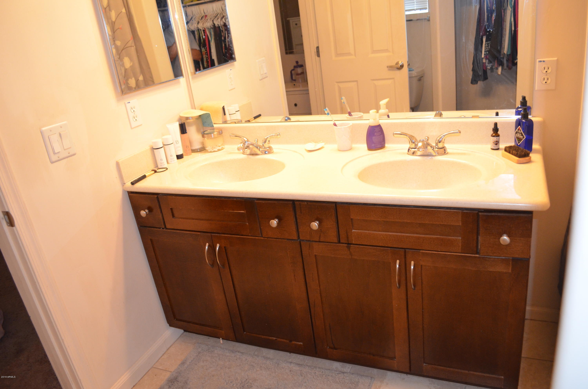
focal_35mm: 27
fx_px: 440
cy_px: 194
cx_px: 294
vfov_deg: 47.7
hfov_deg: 67.5
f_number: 3.5
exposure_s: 1/60
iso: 1400
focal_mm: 18
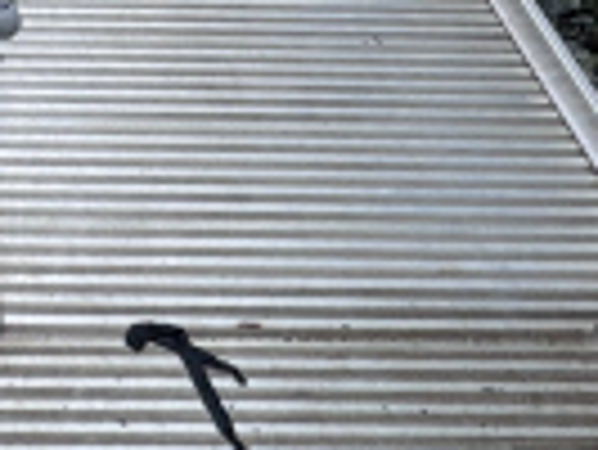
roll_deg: -0.3
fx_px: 1210
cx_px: -187
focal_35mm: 70
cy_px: -482
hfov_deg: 24.2
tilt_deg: -20.7
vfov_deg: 15.9
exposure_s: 1/720
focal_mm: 2.22
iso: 40
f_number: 2.2
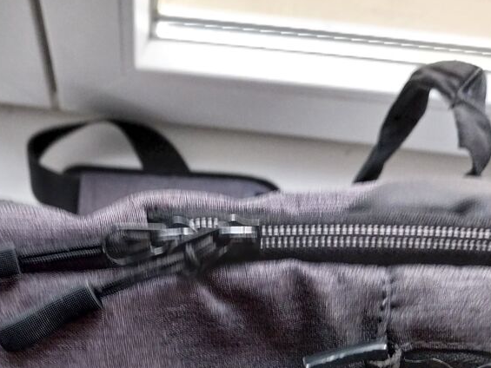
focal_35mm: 46
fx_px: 653
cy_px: 246
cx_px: 130
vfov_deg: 31.3
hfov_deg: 40.2
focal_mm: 4
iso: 250
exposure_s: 1/50
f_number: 1.8
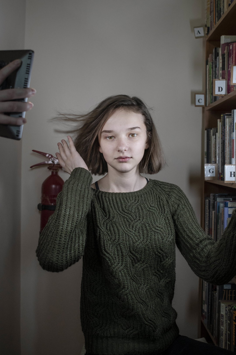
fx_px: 354
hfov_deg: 36.9
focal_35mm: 36
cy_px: 178
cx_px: 118
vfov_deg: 53.1
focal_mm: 24
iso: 800
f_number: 2.8
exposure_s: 1/200
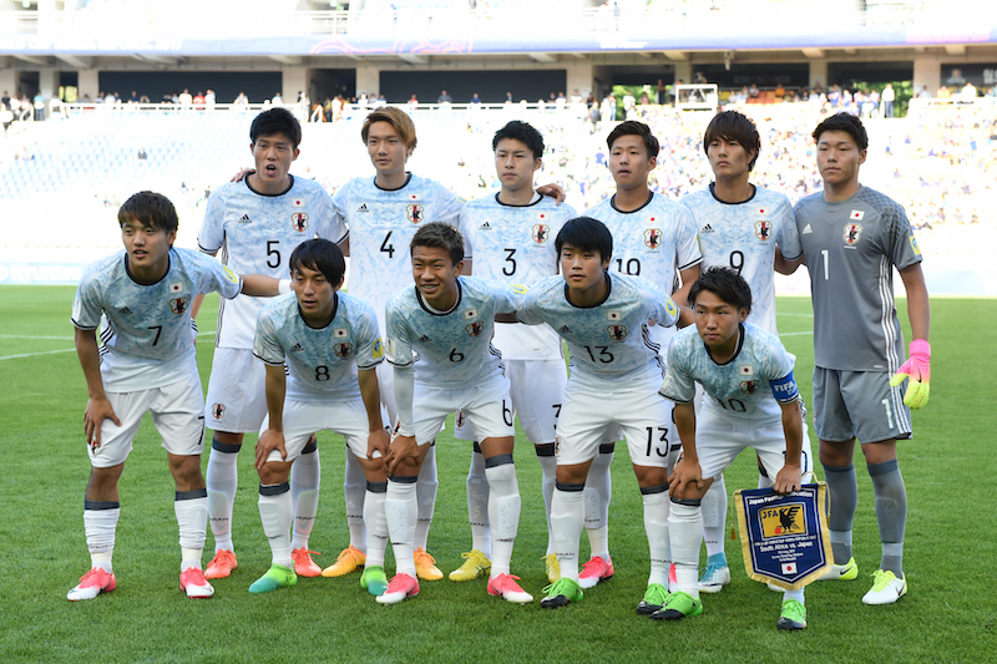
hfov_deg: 32.4
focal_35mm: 62
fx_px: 1717
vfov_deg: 21.9
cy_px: 332
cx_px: 498
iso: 1600
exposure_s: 1/1000
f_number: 6.3
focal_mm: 62
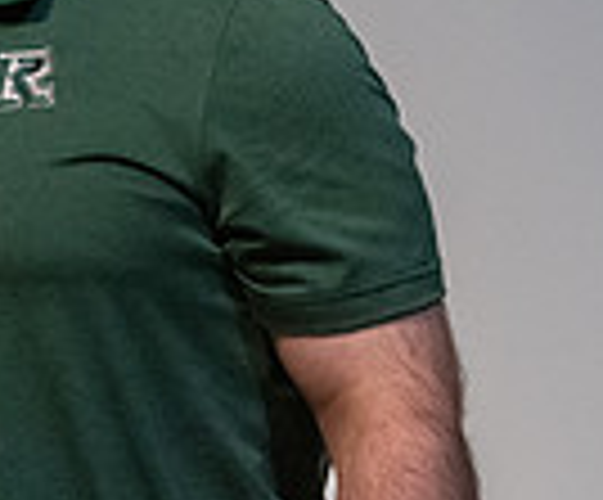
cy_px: -42
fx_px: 14332
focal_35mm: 792
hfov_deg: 2.4
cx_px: -287
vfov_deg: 2.0
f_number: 4
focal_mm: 159
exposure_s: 1/320
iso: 5000
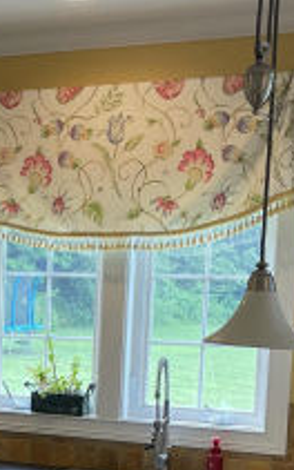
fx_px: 1115
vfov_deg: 23.2
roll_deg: -0.8
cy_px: 430
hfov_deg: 14.6
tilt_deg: -4.9
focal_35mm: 87
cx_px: -39
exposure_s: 1/120
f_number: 1.6
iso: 100
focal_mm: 4.2
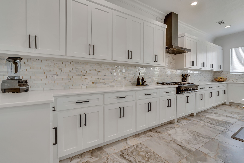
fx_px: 108
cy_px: 82
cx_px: 122
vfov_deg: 73.7
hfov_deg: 96.7
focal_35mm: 16
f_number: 7.1
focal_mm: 16
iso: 400
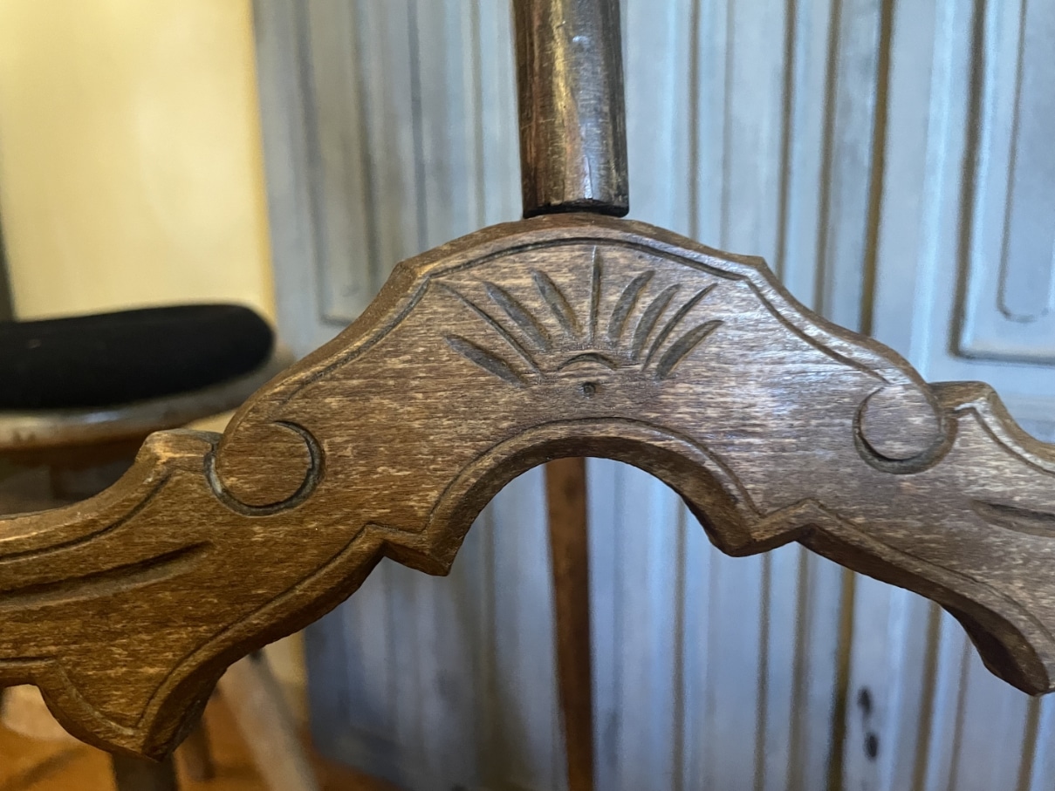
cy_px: 396
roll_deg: +3.2
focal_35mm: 26
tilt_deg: -13.7
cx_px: 528
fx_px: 792
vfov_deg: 53.1
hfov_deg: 67.3
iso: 500
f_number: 1.6
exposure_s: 1/25
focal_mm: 4.2
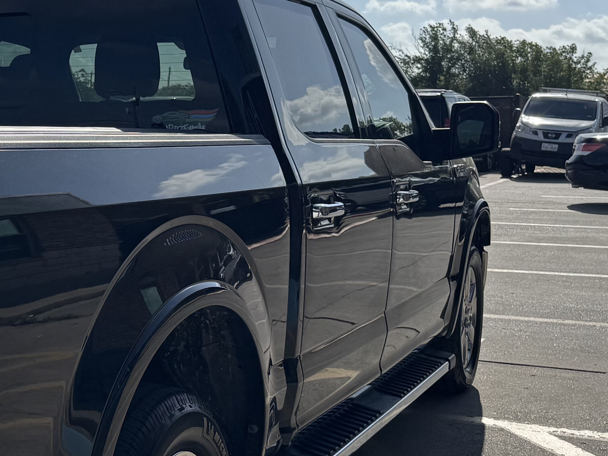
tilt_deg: -5.1
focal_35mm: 65
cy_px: 212
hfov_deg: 27.5
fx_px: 1142
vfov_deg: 22.6
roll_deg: +0.4
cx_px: -49
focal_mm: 6.76
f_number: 1.78
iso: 80
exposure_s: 1/10417
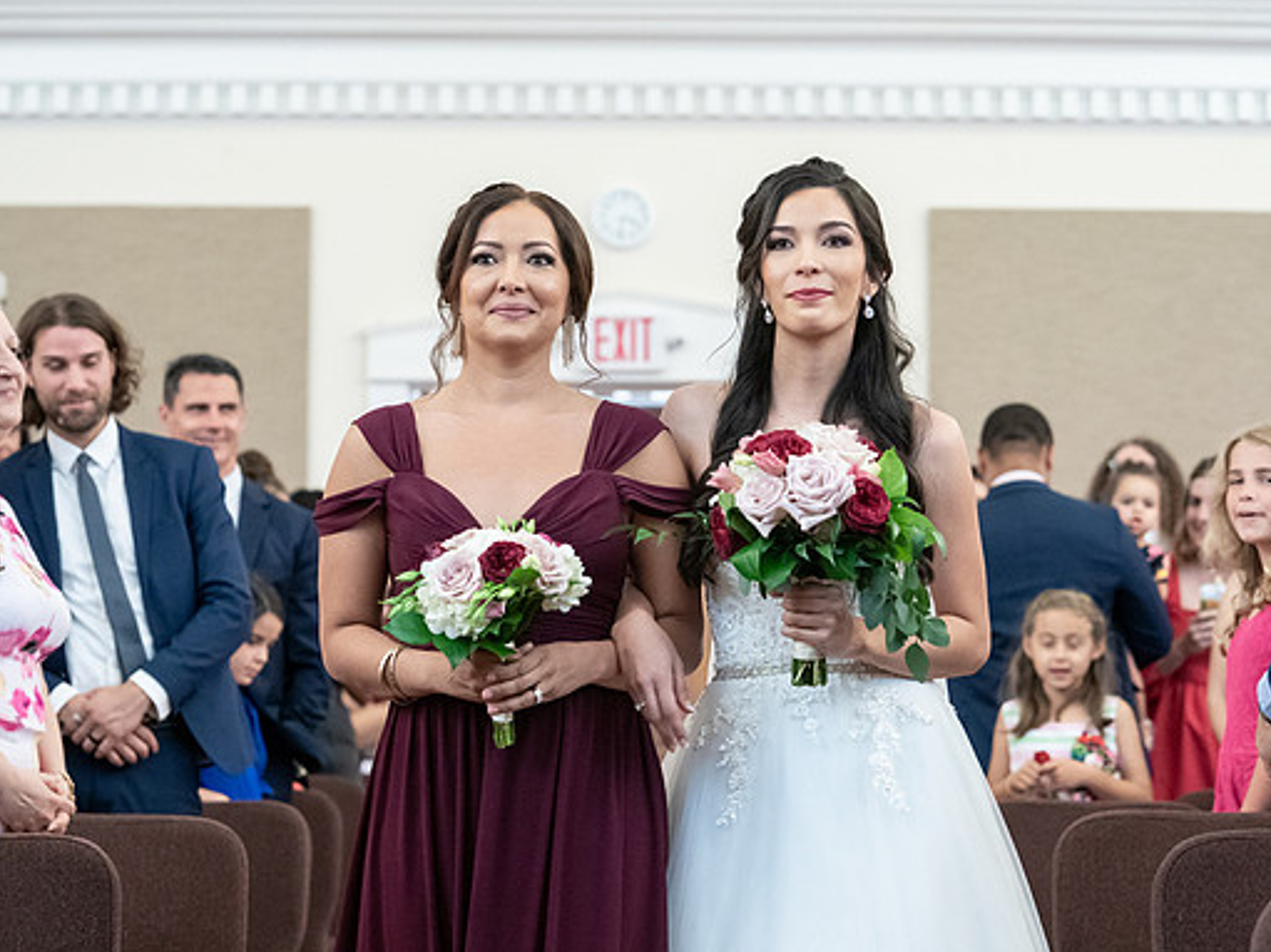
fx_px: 3340
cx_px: 711
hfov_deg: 21.5
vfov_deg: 16.2
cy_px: 506
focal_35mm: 91
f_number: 4
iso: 6400
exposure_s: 1/100
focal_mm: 78
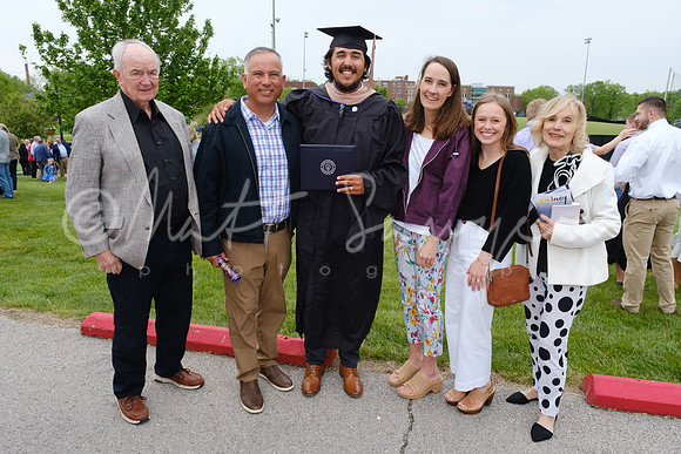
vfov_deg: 51.0
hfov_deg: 71.0
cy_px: 224
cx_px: 325
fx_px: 477
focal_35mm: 25
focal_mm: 16
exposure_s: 1/125
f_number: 10
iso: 400
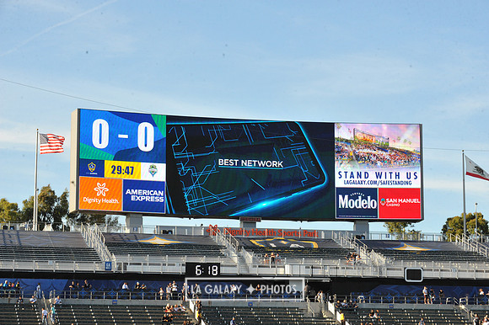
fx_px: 1425
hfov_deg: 19.5
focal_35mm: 105
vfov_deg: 13.0
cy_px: 162
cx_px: 244
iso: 1600
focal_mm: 105
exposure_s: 1/800
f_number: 14
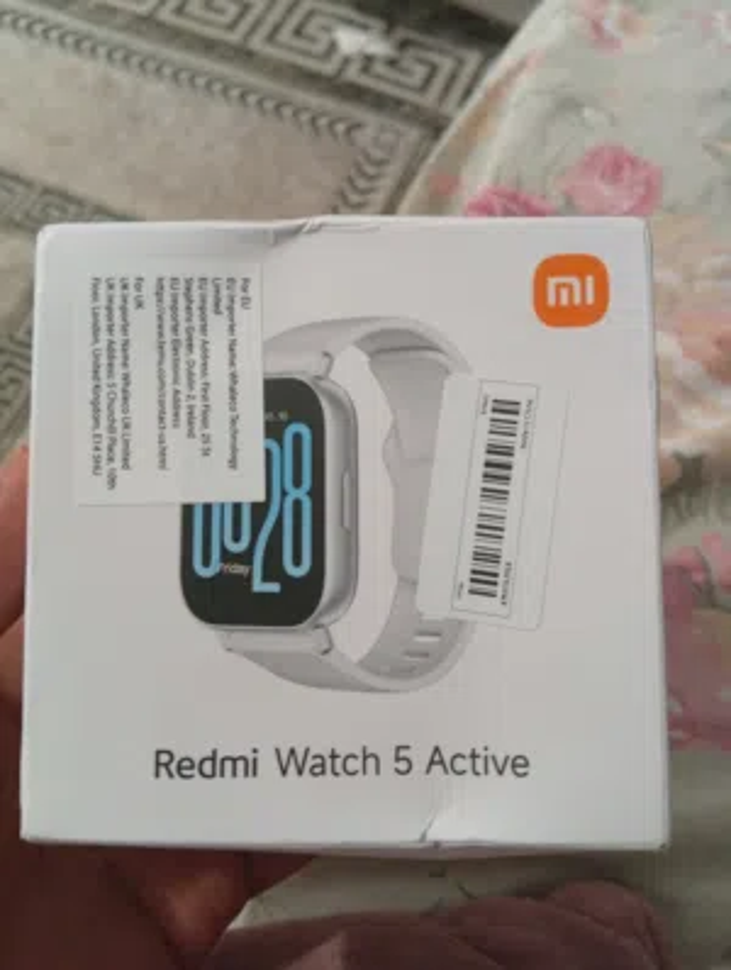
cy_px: 485
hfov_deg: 53.2
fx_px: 730
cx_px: 366
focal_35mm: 26
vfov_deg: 67.2
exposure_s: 1/20
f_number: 1.8
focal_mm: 3.96
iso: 1271
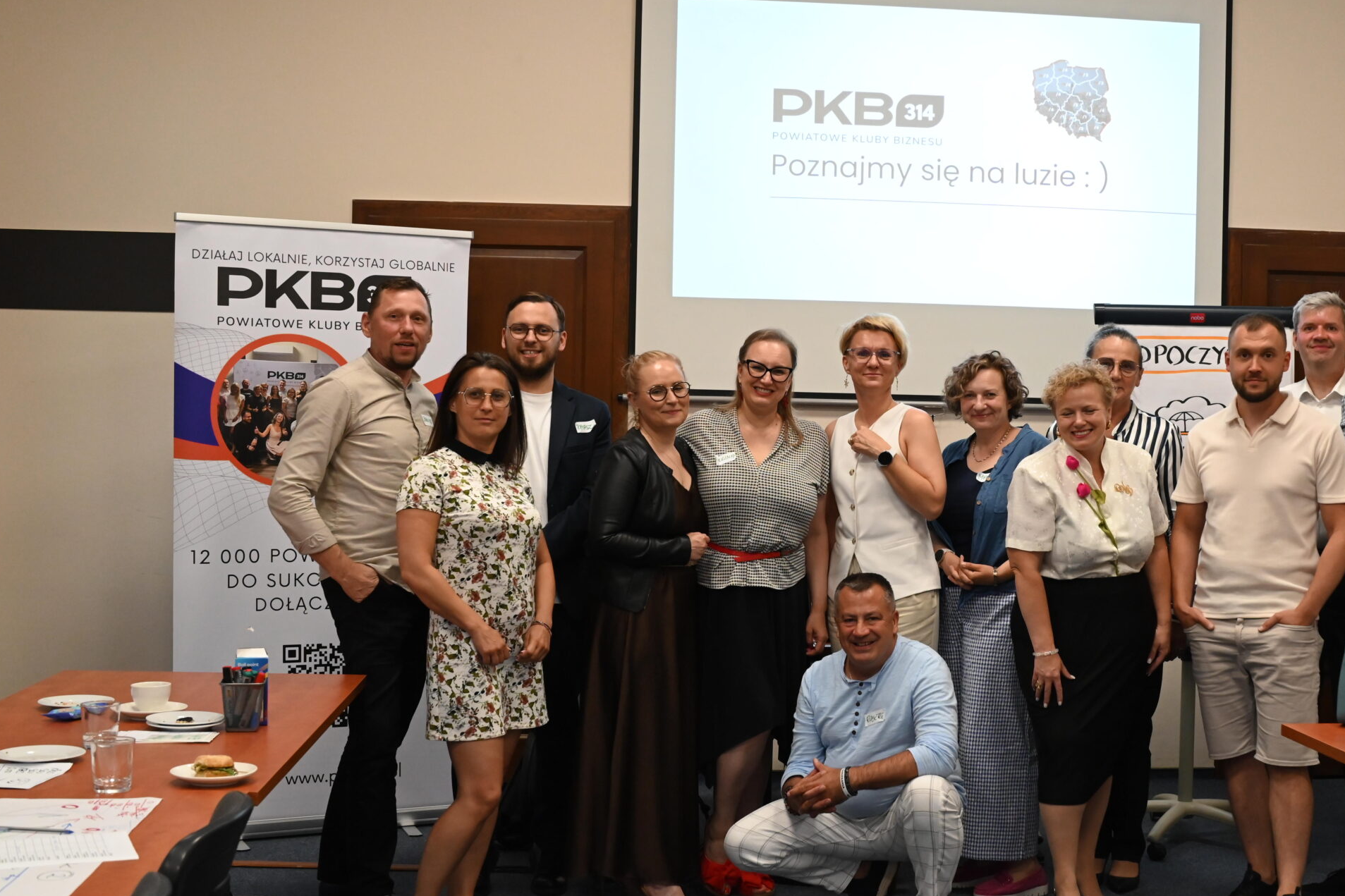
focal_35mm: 47
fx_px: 1756
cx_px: 892
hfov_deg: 41.4
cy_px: 475
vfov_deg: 28.6
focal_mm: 35
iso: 2500
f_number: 5.6
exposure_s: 1/125
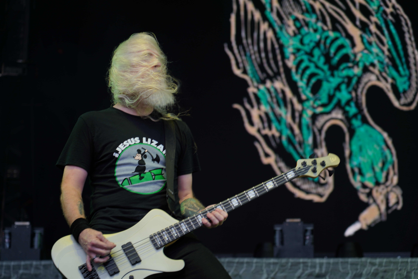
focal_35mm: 105
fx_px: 1219
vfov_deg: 13.0
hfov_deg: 19.5
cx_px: 209
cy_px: 140
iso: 160
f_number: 4
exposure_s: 1/125
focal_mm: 105
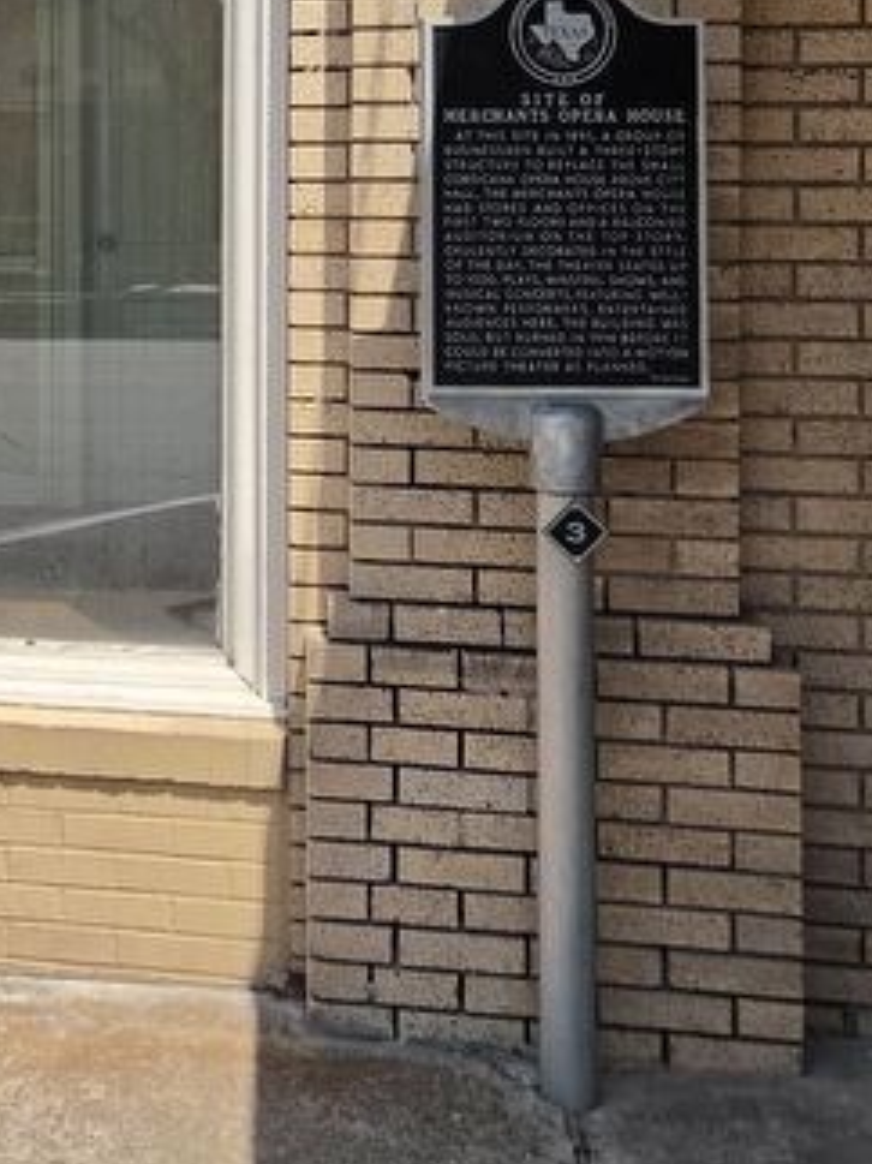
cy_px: 198
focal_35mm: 57
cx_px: -79
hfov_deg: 24.0
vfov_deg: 32.7
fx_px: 1916
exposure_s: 1/4558
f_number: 1.8
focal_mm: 5.4
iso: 80
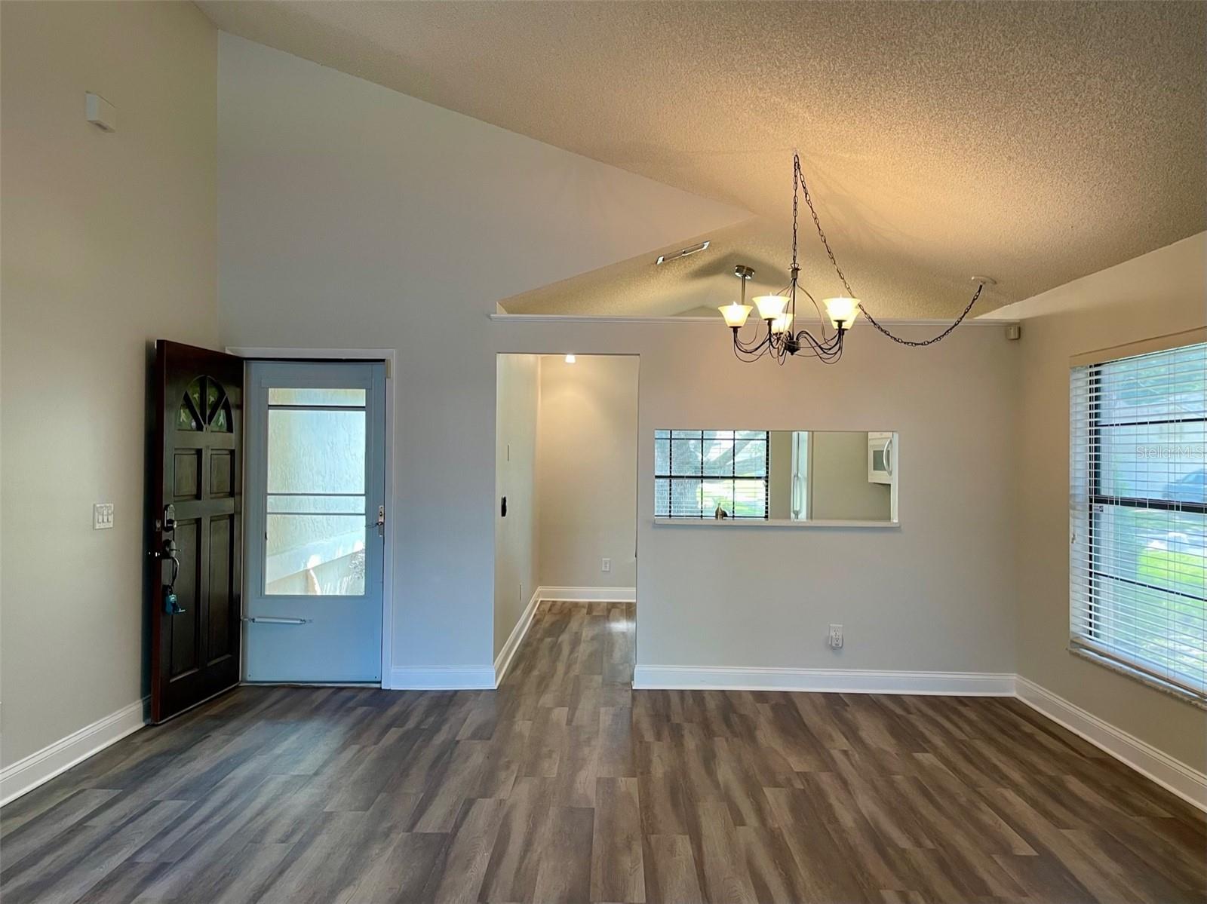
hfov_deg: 67.3
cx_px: 604
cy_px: 452
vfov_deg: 53.0
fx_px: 906
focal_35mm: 26
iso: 80
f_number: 1.6
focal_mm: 4.2
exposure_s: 1/60
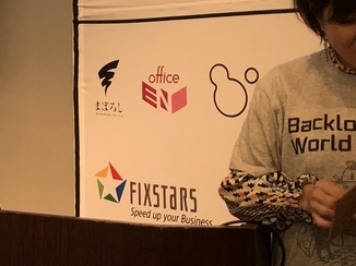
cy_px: -38
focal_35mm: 88
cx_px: -86
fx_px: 904
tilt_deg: +10.0
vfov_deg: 16.2
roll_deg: -1.9
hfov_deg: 20.6
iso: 40
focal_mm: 4
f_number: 1.8
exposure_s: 1/33
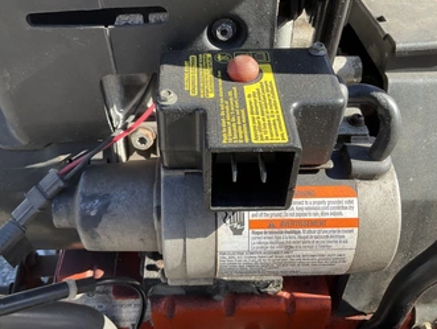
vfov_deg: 40.7
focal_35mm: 35
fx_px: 442
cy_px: 144
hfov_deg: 52.5
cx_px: 201
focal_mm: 3
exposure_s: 1/228
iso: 25
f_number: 1.8
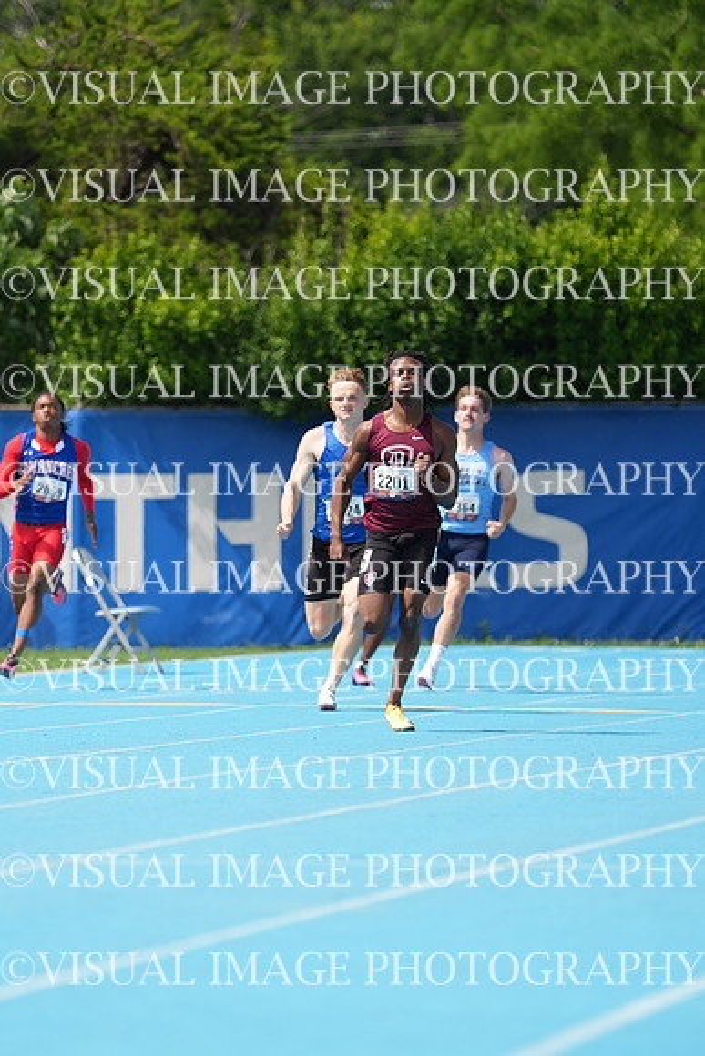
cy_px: 528
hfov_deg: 4.2
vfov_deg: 6.4
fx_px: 9511
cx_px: 352
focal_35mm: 324
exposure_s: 1/1600
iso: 500
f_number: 6.3
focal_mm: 324
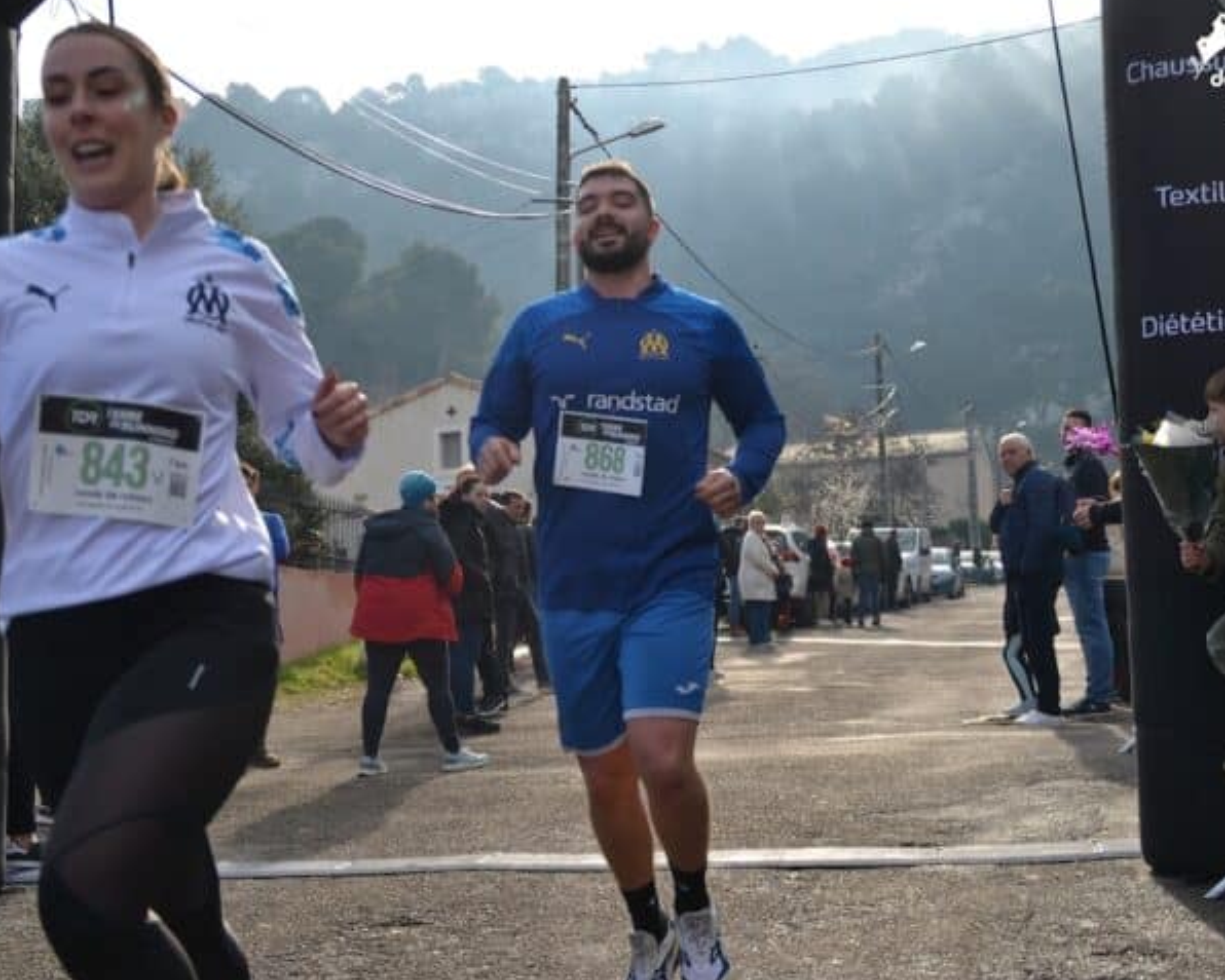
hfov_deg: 32.5
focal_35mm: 58
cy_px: 460
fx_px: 2103
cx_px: 582
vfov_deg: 26.2
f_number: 5.6
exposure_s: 1/1250
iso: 400
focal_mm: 32
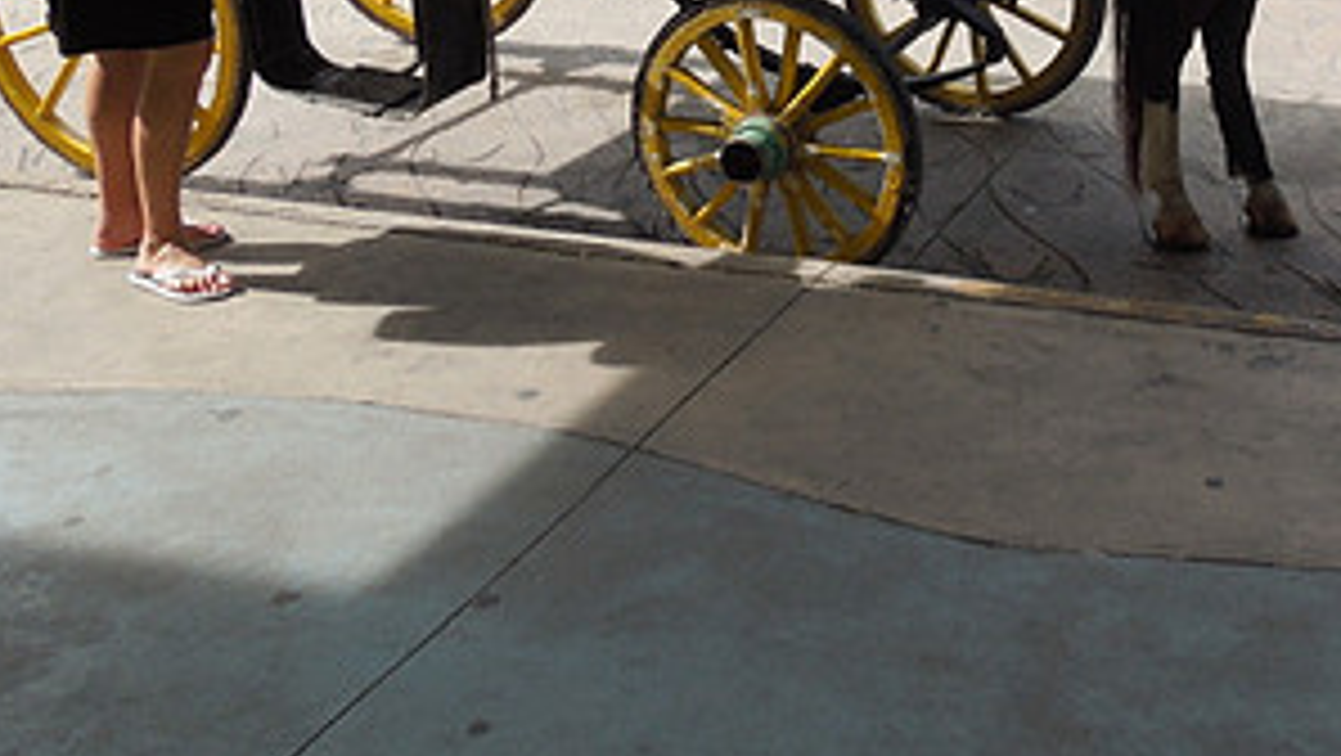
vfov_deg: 21.0
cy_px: -164
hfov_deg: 38.0
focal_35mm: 53
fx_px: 1886
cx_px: 1030
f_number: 3.3
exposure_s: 1/500
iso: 100
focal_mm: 4.5
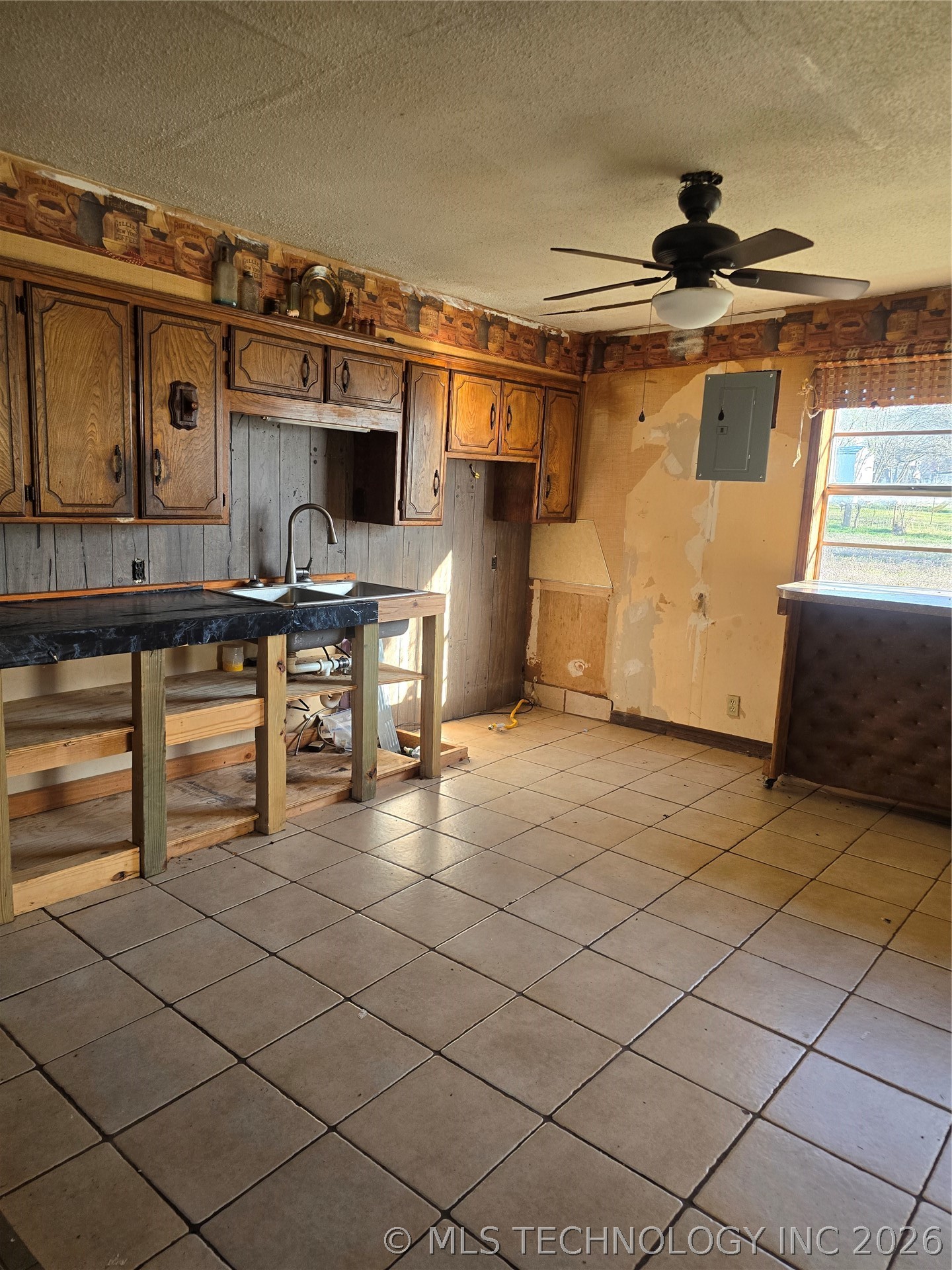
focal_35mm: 23
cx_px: 476
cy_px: 635
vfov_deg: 73.9
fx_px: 843
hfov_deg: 58.9
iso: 160
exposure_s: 1/180
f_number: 1.7
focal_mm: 6.3
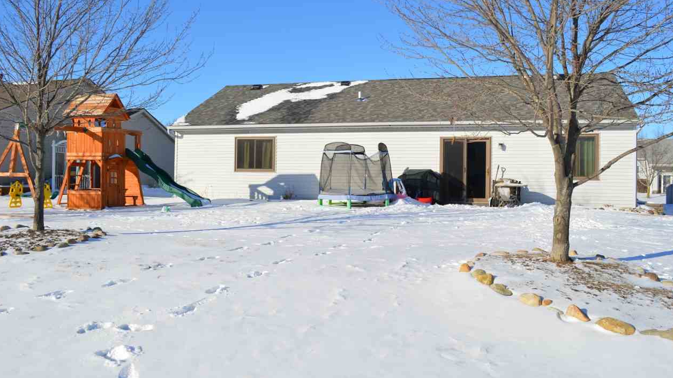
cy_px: 183
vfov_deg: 36.7
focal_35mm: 32
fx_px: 571
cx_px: 337
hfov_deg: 61.0
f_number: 9
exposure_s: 1/320
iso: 100
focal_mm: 20
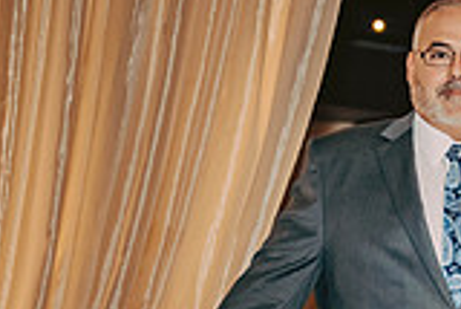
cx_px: 645
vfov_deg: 6.9
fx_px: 2551
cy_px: 293
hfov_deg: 10.1
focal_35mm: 199
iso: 1250
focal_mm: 55
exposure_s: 1/100
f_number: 3.2
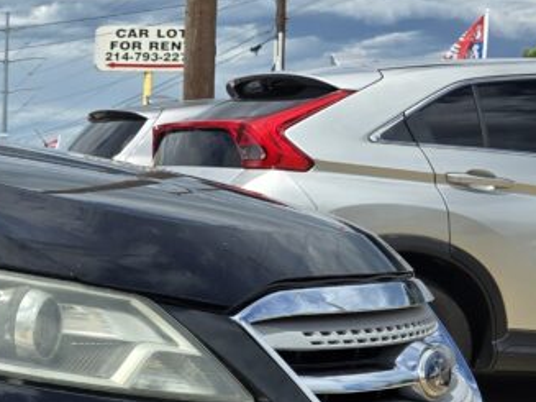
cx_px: -284
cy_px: 279
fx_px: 1114
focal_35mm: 72
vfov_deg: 20.3
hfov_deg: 22.1
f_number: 1.7
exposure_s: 1/1027
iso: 12
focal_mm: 6.3
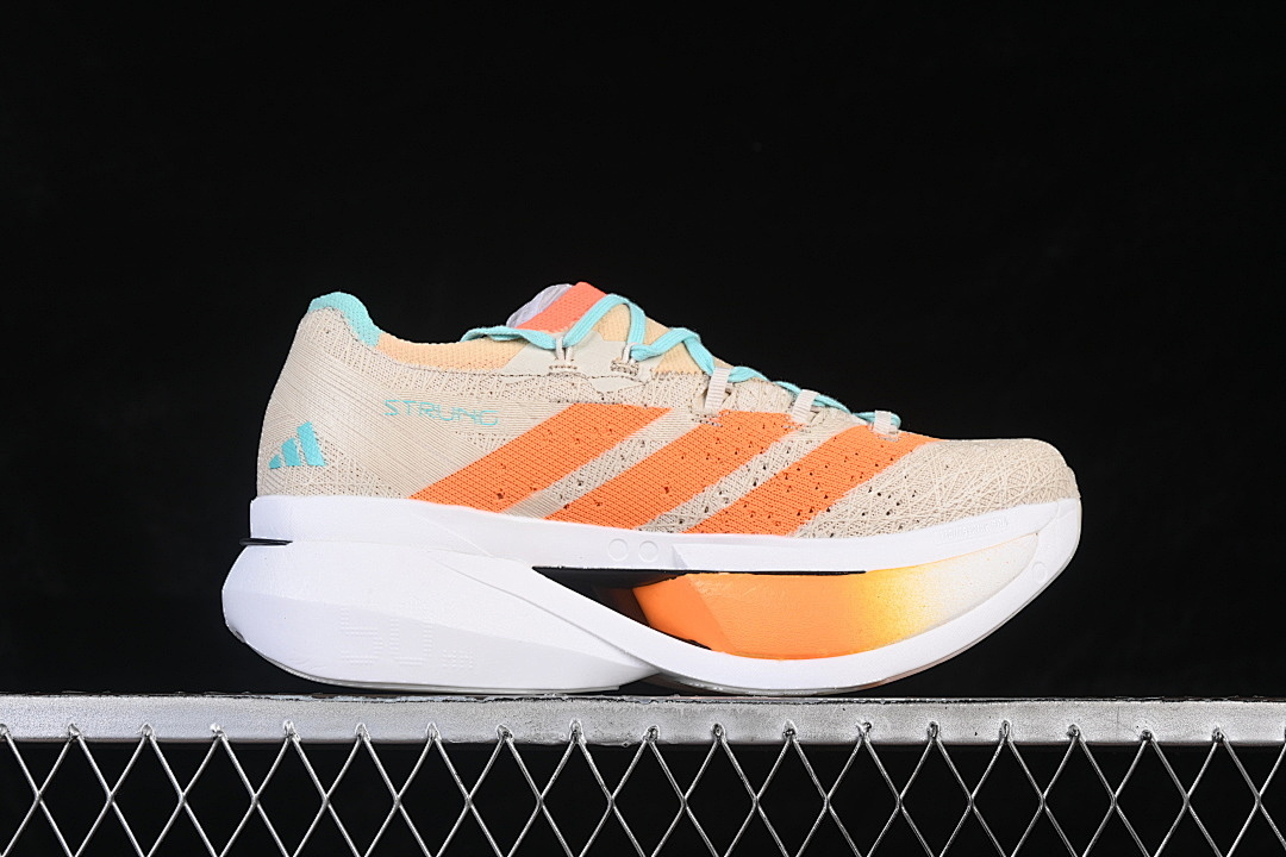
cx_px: 643
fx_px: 2679
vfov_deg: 18.2
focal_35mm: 75
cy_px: 428
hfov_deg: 27.0
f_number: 8
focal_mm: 50
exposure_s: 1/80
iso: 160
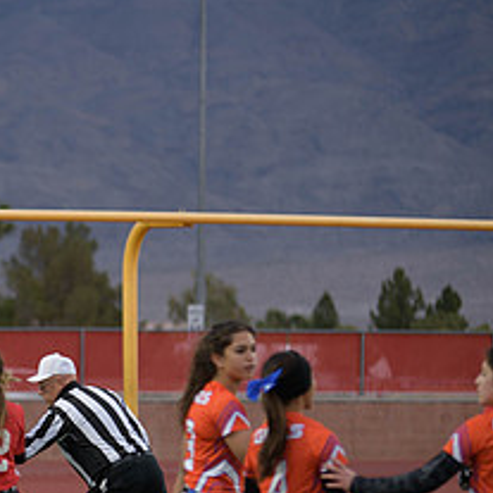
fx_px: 4608
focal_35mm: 286
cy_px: 418
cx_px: -110
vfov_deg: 6.1
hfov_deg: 6.1
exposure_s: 1/200
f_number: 2.8
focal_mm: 120
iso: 250
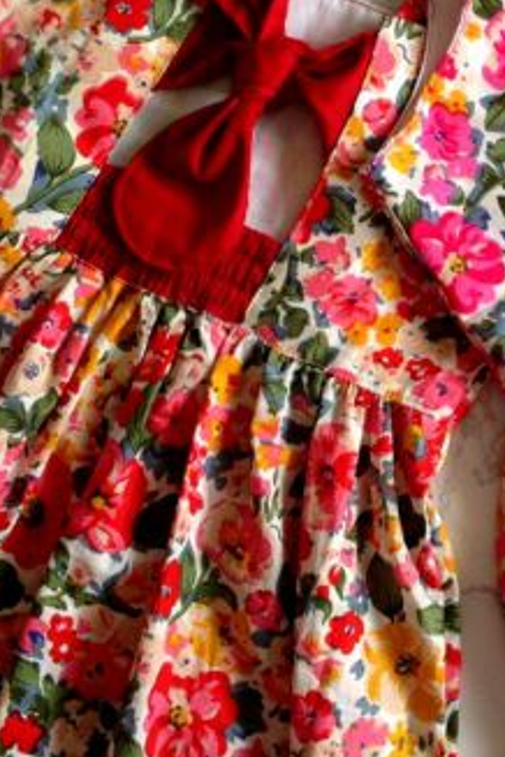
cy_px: 245
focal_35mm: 75
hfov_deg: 17.9
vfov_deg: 26.8
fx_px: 1578
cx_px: 469
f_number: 2.4
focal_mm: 4.28
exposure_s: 1/60
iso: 64
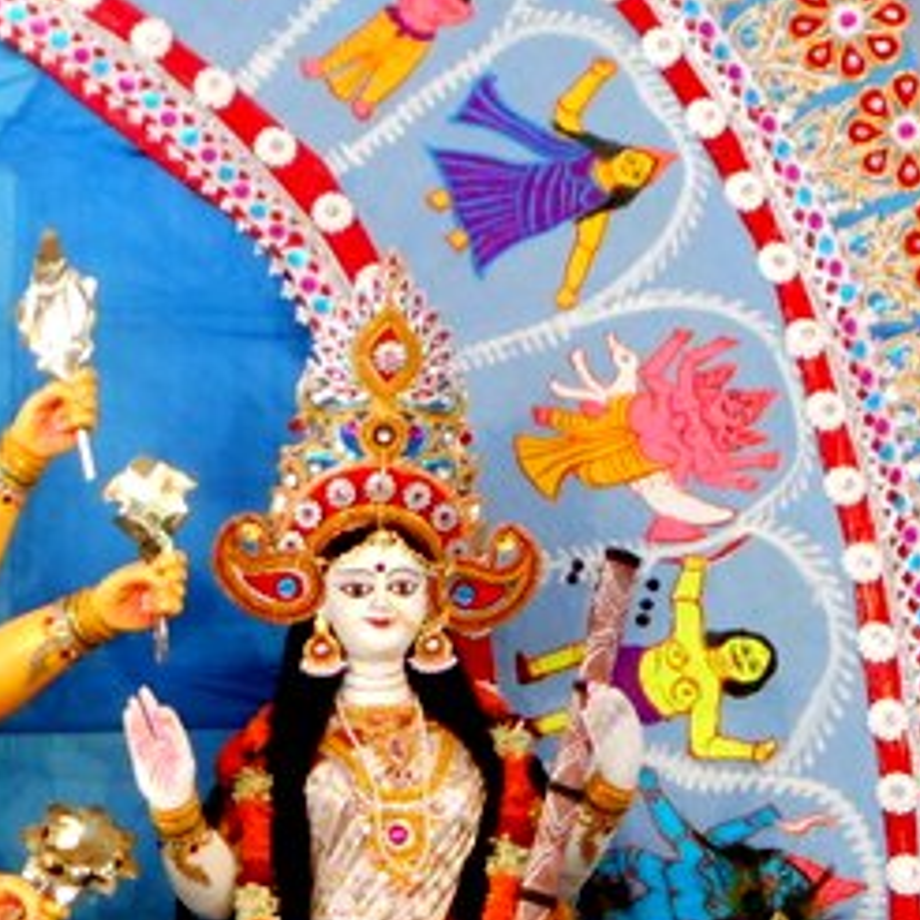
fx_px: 4931
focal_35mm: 164
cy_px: 804
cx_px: -280
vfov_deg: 10.6
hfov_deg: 10.4
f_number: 4.1
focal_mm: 10.2
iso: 400
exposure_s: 1/30
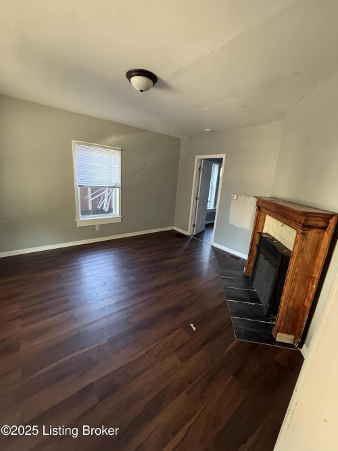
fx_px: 182
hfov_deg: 85.7
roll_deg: -4.6
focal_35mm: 14
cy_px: 226
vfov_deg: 102.1
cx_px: 169
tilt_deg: -15.4
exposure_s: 1/60
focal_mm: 2.22
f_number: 2.2
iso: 400
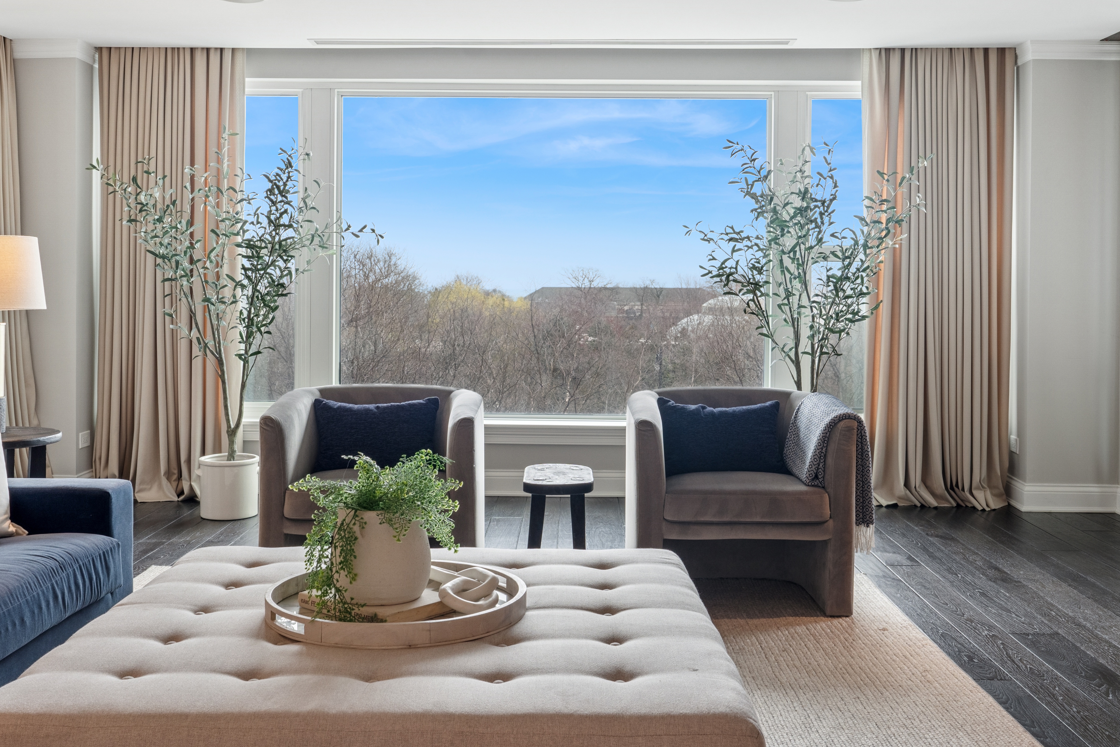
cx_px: 533
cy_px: 305
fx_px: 1151
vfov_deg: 35.8
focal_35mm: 37
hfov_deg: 51.9
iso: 320
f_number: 8
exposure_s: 1/25
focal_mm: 20
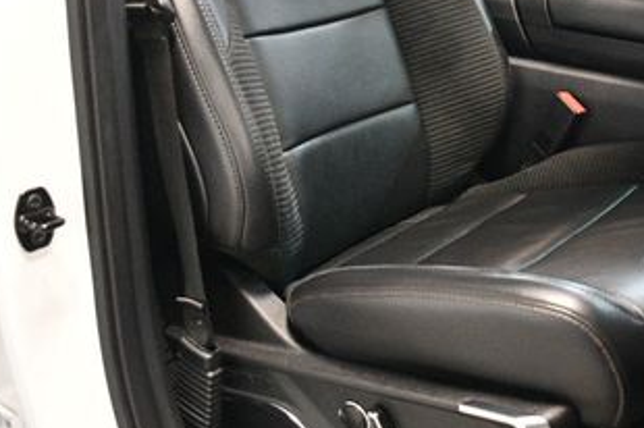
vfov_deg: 21.4
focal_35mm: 62
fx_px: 1108
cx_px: 517
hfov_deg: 31.6
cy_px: 50
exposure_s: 1/60
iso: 5000
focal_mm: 20
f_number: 3.5
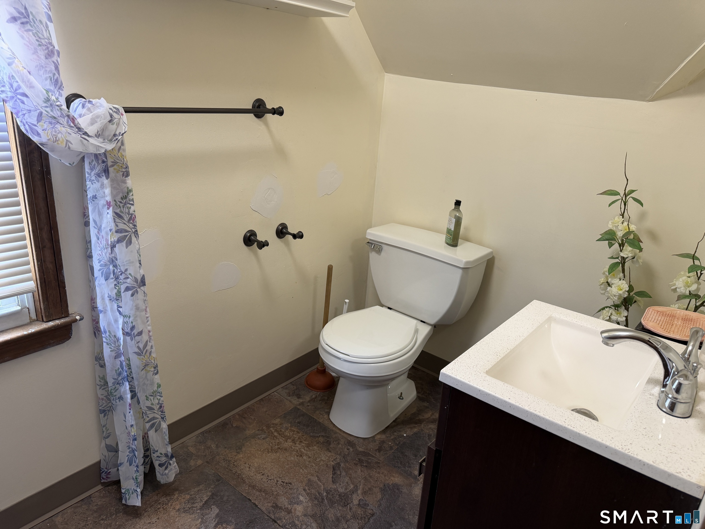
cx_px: 352
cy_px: 264
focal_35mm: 24
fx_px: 489
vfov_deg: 56.8
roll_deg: -3.5
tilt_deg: -19.9
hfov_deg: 71.6
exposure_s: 1/60
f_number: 1.78
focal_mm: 6.76
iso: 125
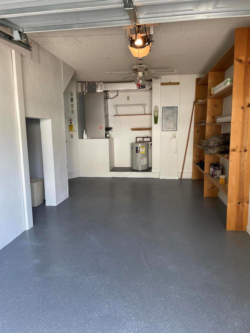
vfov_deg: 67.3
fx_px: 250
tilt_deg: -7.3
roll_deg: +1.2
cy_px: 166
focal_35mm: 26
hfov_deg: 53.1
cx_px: 125
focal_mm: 4.2
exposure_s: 1/120
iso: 80
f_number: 1.6
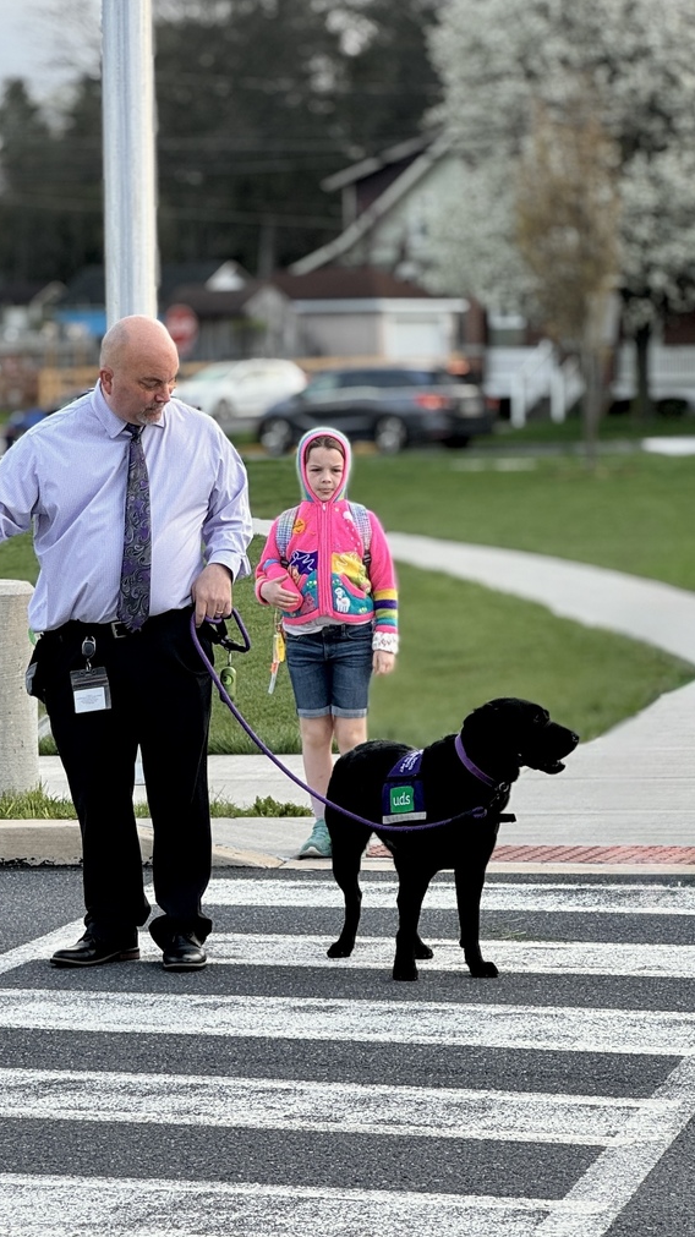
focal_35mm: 85
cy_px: 619
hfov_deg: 14.2
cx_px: 257
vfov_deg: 25.0
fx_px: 2787
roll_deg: +1.6
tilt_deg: -4.2
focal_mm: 9
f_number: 2.8
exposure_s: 1/120
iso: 25
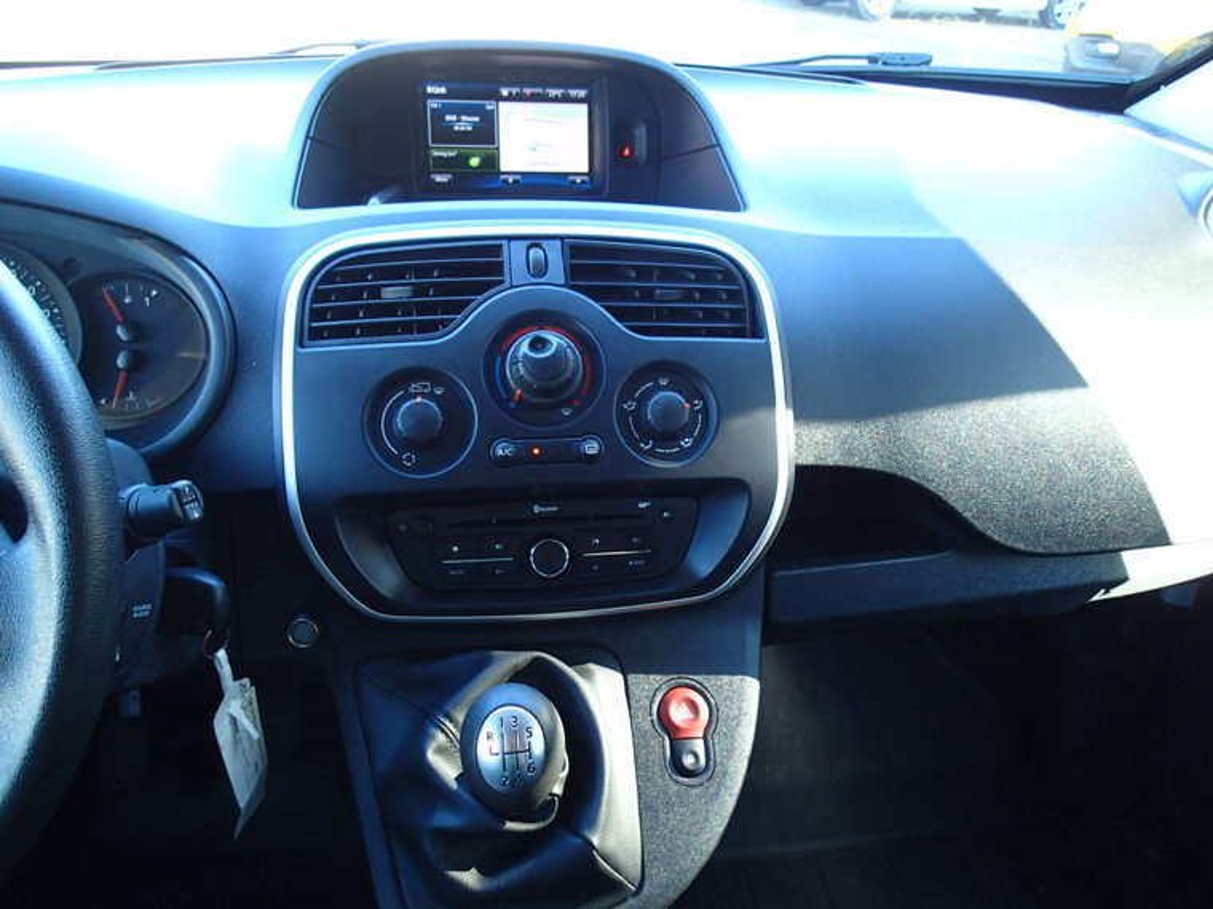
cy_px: 454
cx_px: 606
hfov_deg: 69.4
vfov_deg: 54.9
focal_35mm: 25
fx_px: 876
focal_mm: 4.5
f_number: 2
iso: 160
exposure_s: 1/60
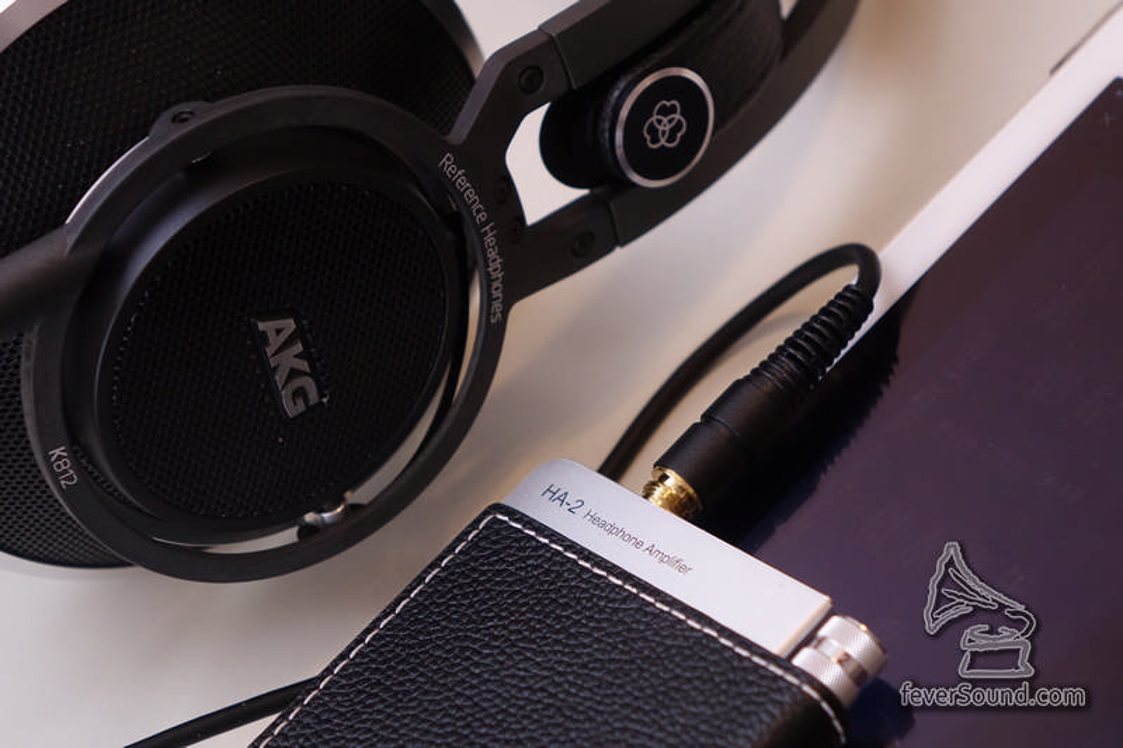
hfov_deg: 16.5
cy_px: 374
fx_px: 3867
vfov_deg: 11.1
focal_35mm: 124
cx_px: 562
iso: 1000
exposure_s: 1/60
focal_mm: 45.37
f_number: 4
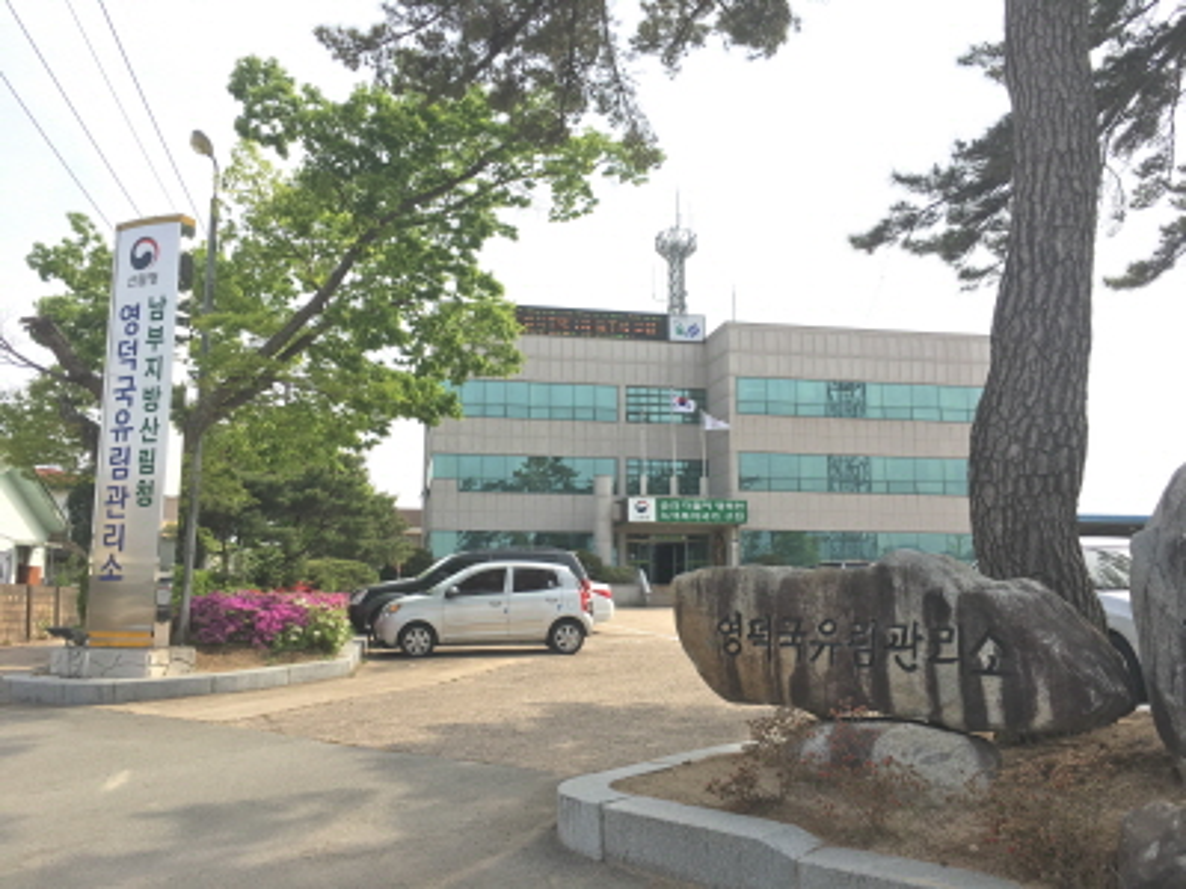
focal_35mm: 29
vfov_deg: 48.2
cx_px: 593
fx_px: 994
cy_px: 444
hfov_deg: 61.7
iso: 25
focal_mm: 4.15
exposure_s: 1/1241
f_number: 2.2
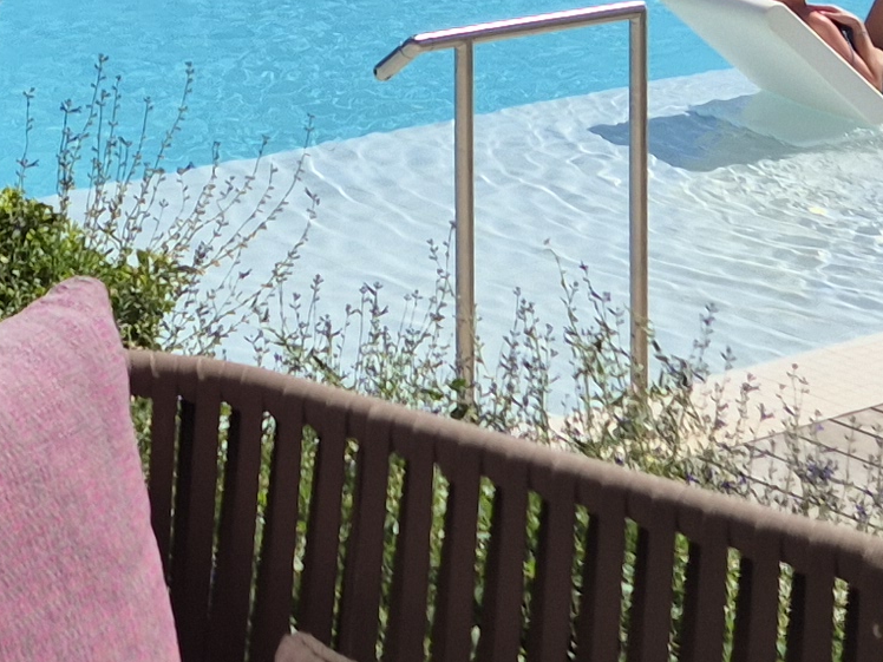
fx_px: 3138
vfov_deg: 11.1
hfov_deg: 15.4
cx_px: -204
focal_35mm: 123
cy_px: -620
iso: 25
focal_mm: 5.4
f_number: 1.8
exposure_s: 1/2928
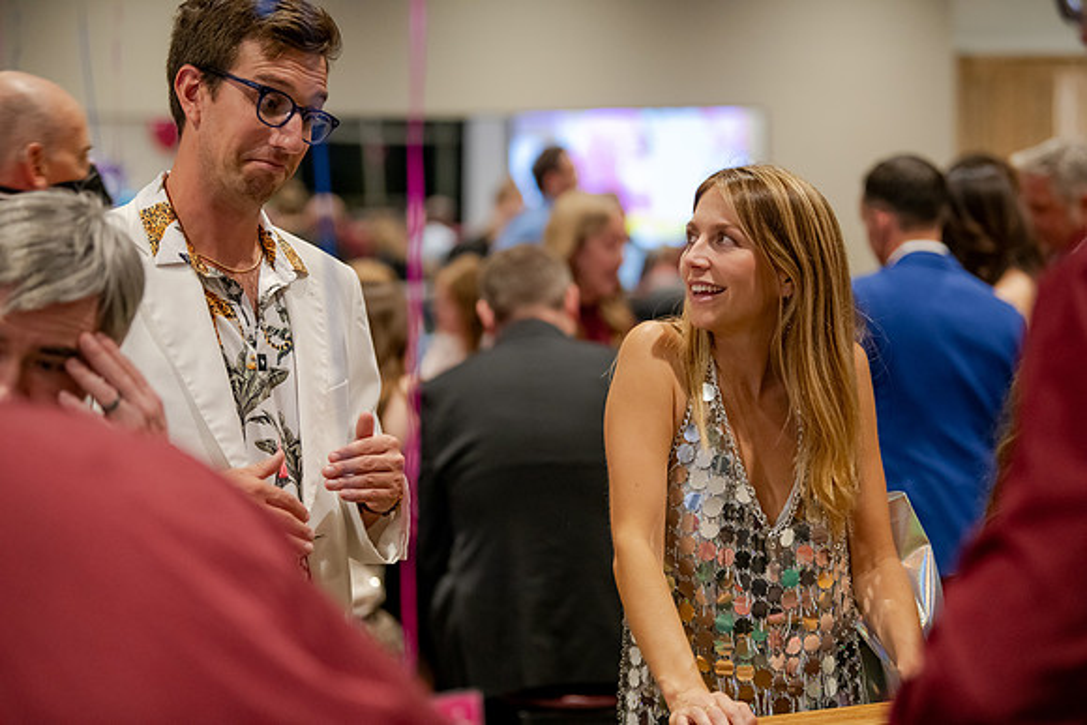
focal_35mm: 102
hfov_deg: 20.0
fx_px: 3080
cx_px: 544
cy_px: 362
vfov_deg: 13.4
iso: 3200
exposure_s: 1/100
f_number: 2.8
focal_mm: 102
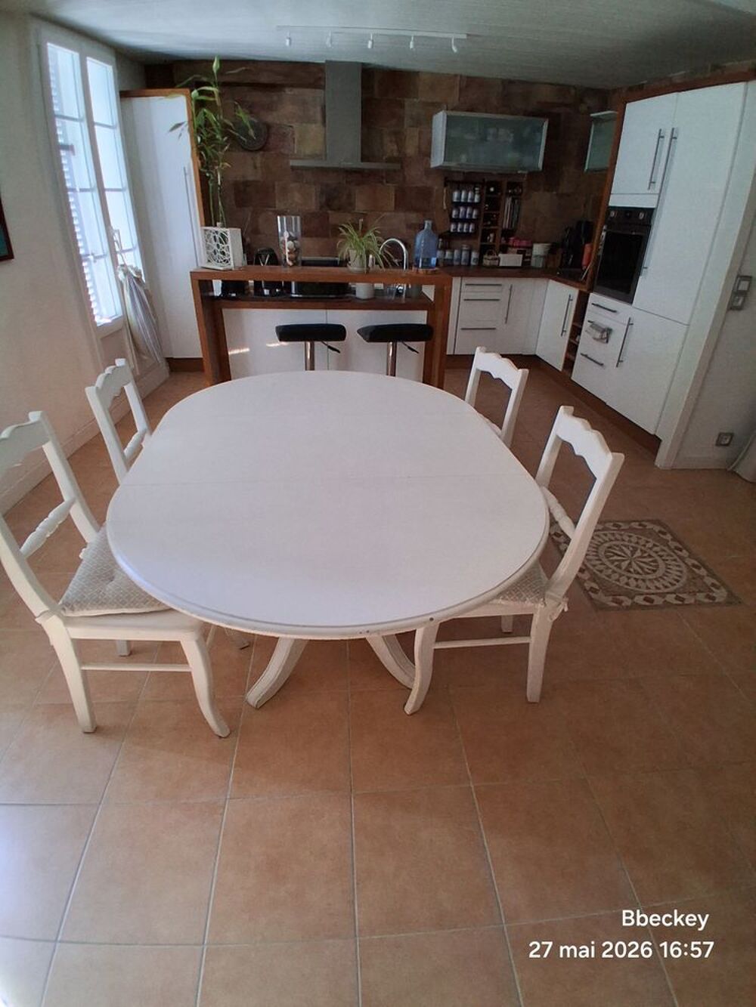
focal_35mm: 17
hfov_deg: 74.7
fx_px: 495
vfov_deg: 91.0
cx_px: 378
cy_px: 504
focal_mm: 1.4
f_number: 2.2
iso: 400
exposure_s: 1/50
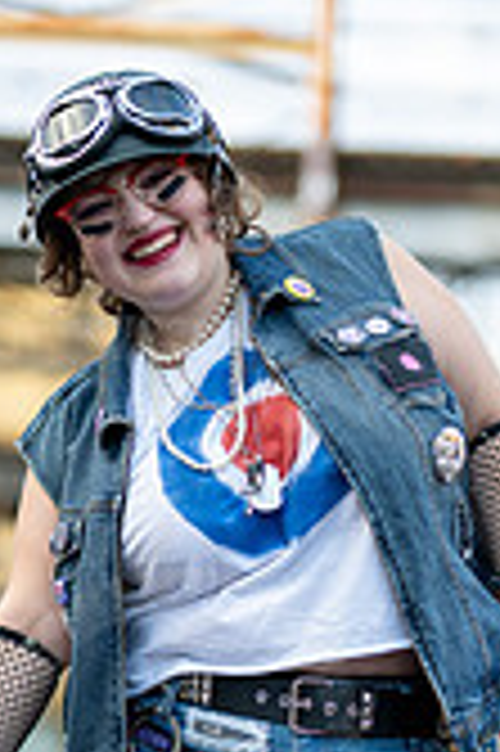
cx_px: 257
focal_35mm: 135
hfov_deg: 10.1
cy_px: 865
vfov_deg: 14.8
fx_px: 2818
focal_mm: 50
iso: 250
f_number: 1.2
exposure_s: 1/1000
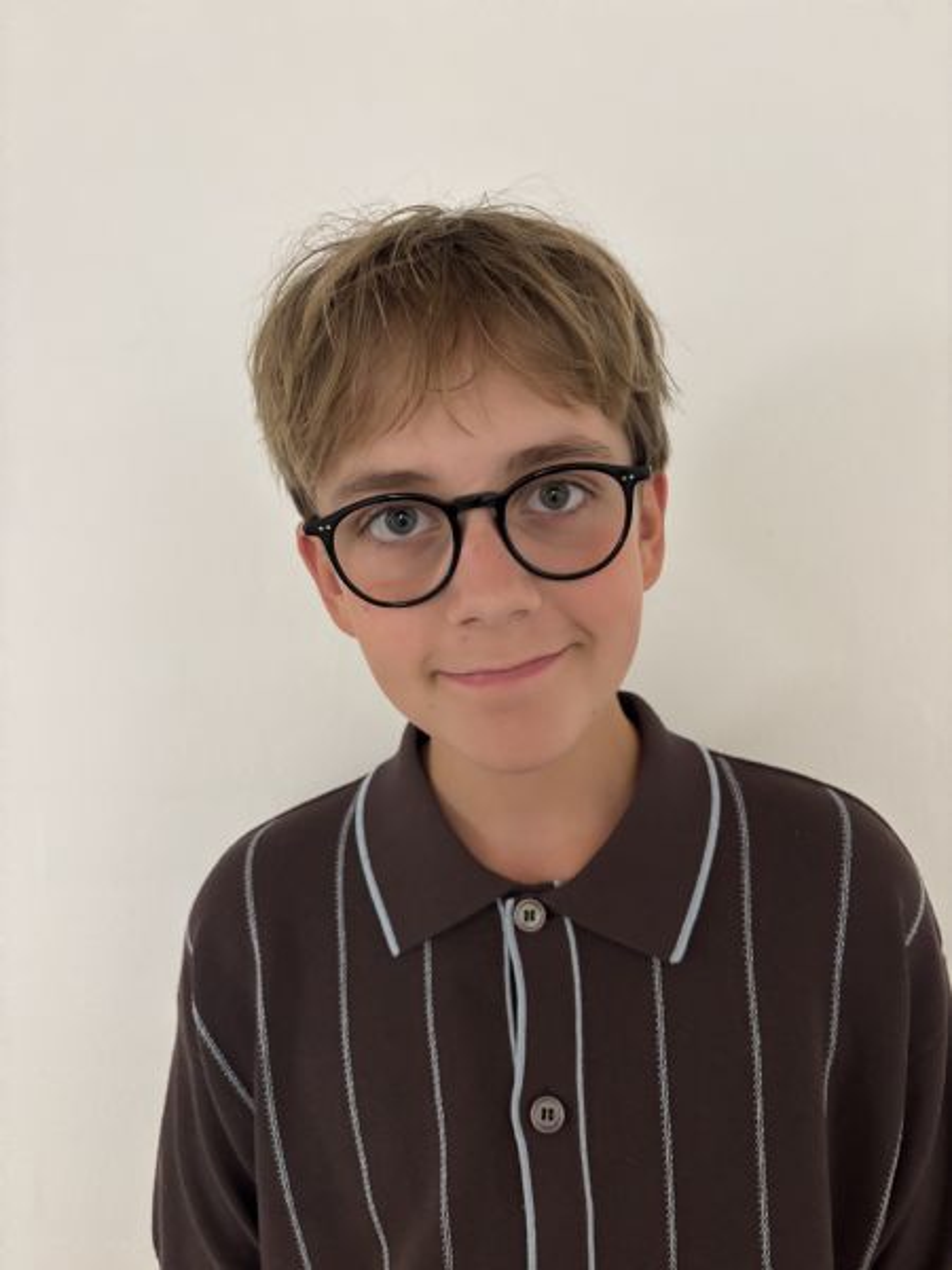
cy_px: 635
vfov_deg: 67.3
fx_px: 953
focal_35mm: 26
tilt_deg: -2.2
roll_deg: +0.8
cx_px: 476
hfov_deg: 53.1
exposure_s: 1/51
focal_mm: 5.96
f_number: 1.6
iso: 500
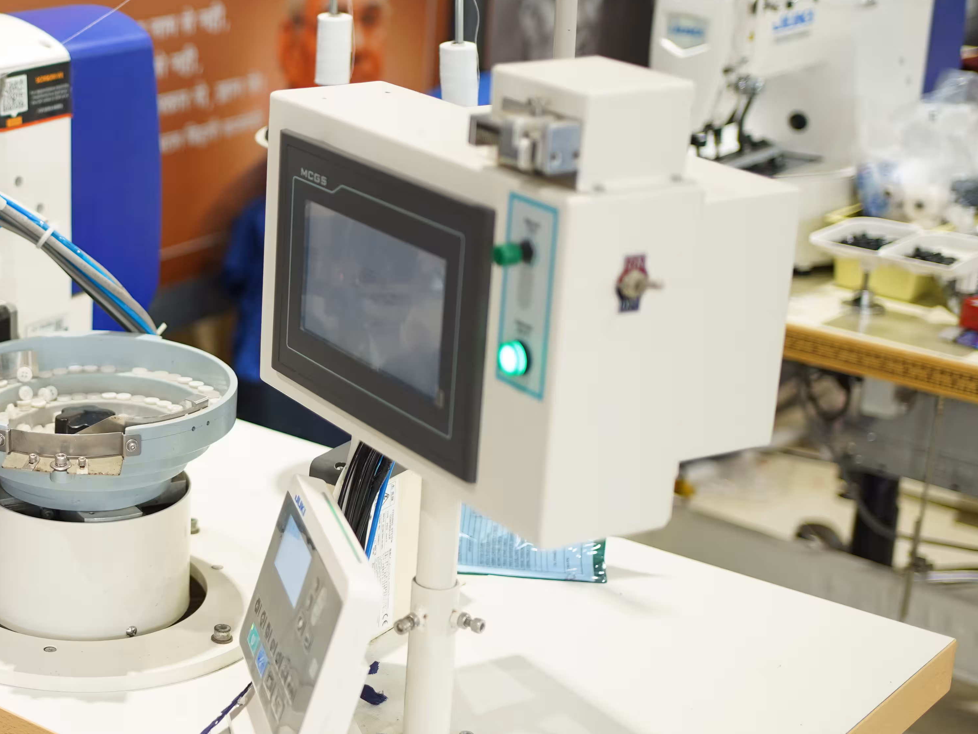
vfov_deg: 21.6
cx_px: 47
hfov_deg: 27.3
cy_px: 336
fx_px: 1921
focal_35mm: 68
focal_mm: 35
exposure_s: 1/200
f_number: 1.8
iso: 320
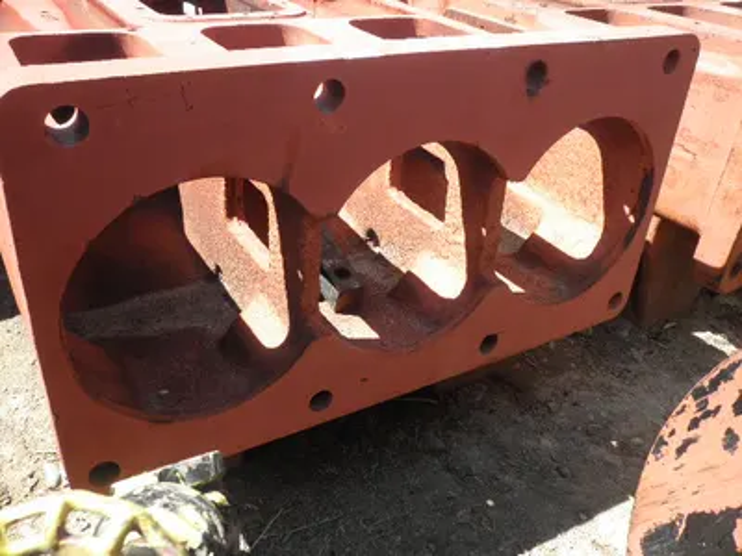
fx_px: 750
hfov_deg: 52.6
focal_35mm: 35
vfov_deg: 40.7
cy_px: 278
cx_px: 371
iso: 64
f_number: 3.2
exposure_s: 1/250
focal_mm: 6.1
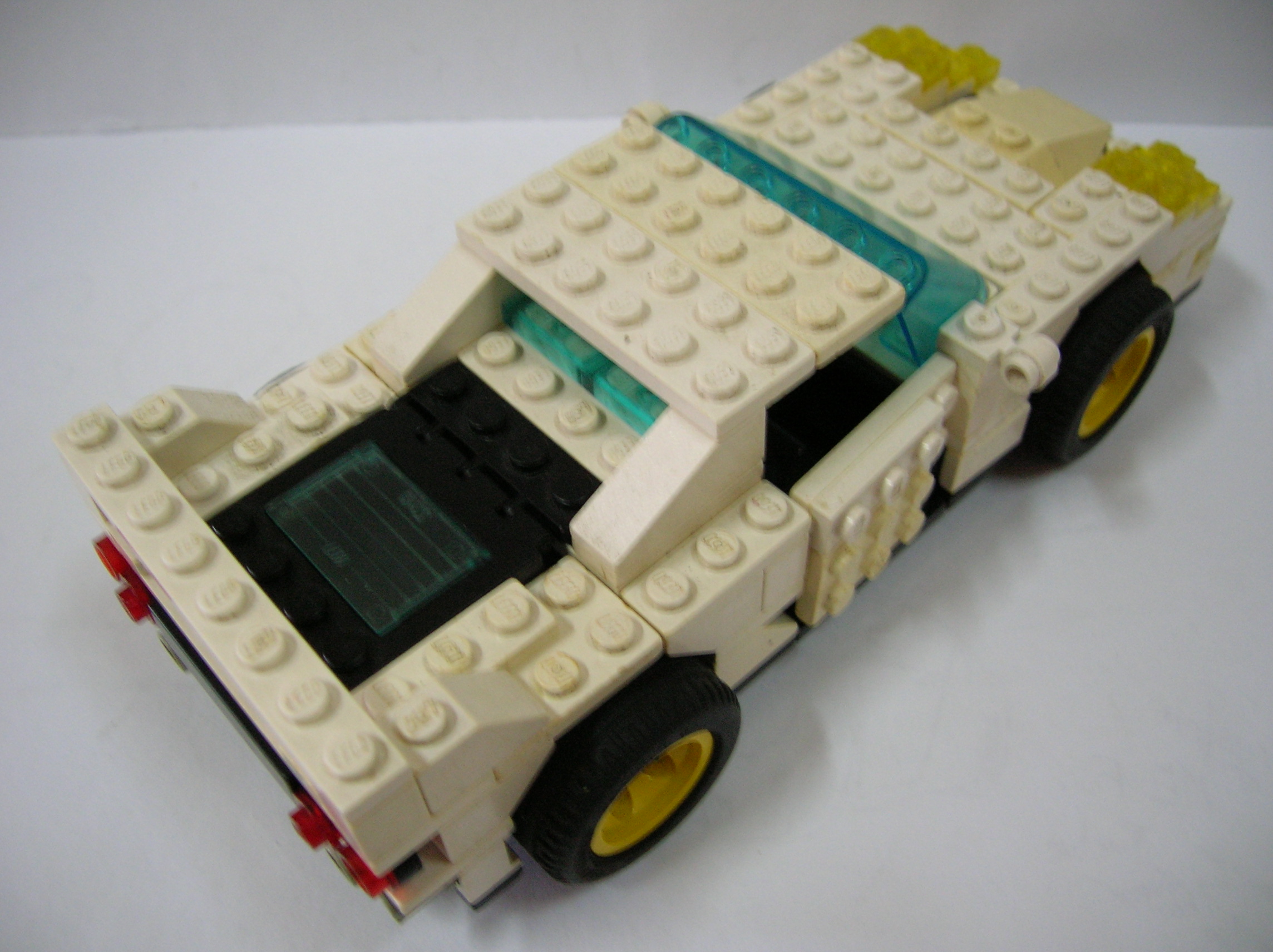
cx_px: 636
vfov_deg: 41.7
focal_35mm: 34
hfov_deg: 54.0
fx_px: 1249
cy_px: 476
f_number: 2.9
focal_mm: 5.7
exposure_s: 1/7.3
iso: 100
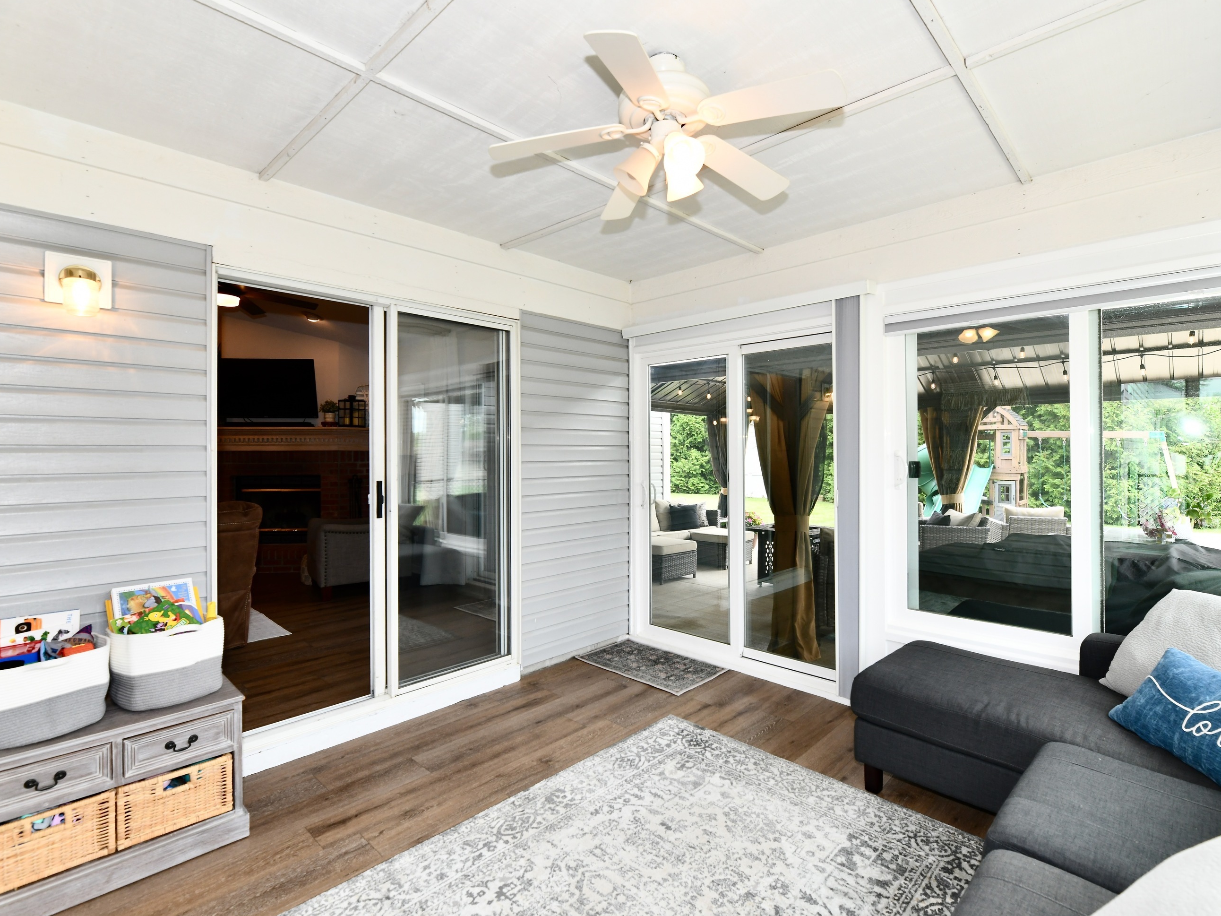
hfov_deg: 94.5
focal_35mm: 16
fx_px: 564
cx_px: 628
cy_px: 465
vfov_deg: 78.1
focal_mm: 14
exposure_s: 1/160
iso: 640
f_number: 6.3
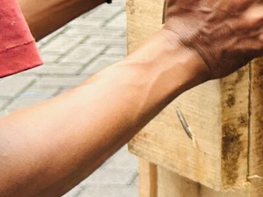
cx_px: 682
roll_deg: -2.8
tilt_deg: -8.8
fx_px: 1283
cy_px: -85
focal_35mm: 169
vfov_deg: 8.6
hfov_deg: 9.9
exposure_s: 1/361
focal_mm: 5.7
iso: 50
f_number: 1.5
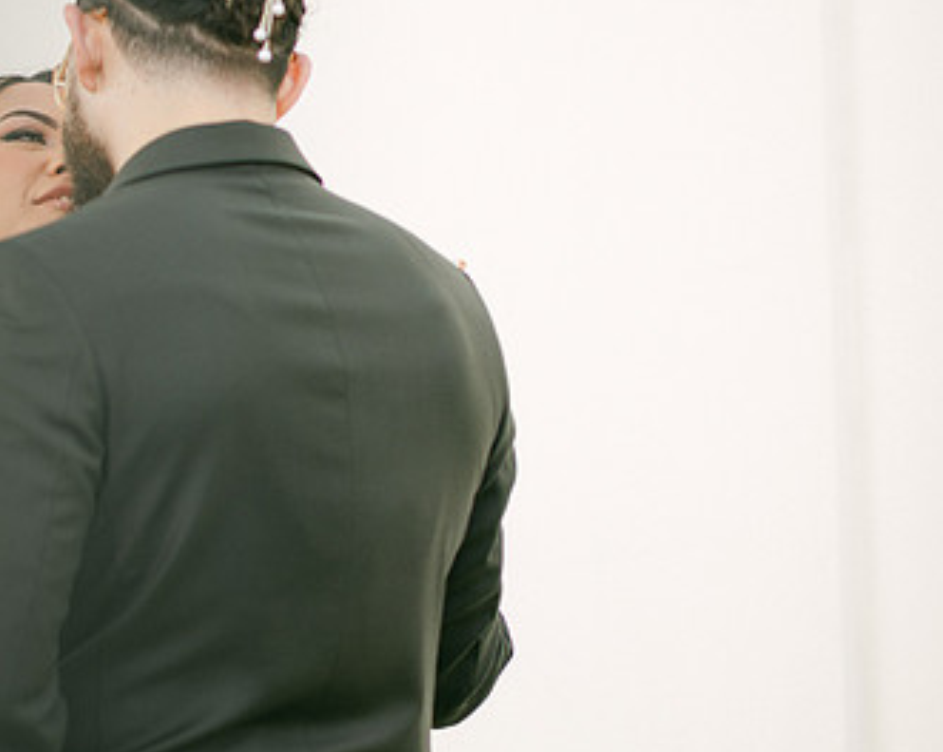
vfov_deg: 11.0
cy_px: 383
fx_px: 3903
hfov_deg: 13.8
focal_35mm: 140
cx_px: 322
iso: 80
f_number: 1.8
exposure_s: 1/1600
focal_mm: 85
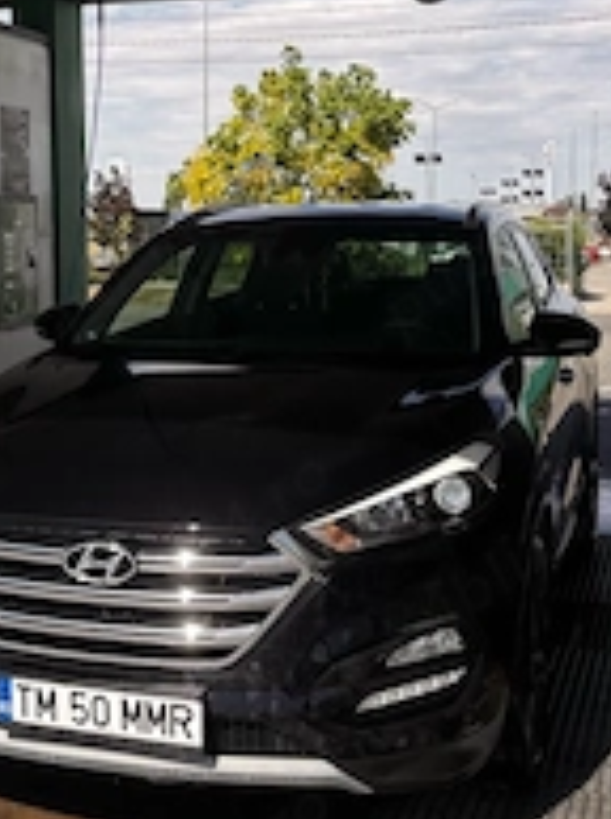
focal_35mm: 54
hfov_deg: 26.9
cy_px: 280
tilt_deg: -1.7
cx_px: 276
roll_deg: +0.3
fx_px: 1275
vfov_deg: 35.3
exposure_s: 1/1984
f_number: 1.6
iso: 50
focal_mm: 5.96
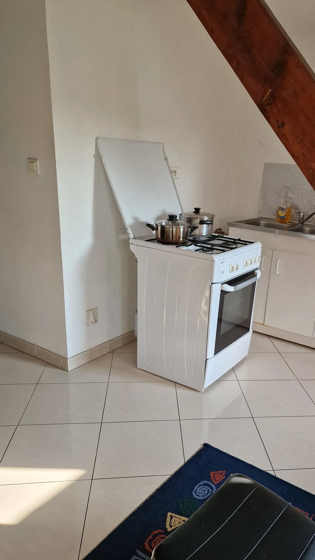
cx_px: 214
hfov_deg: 40.9
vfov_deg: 67.7
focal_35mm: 28
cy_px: 311
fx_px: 416
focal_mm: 6.4
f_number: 1.8
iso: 200
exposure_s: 1/180
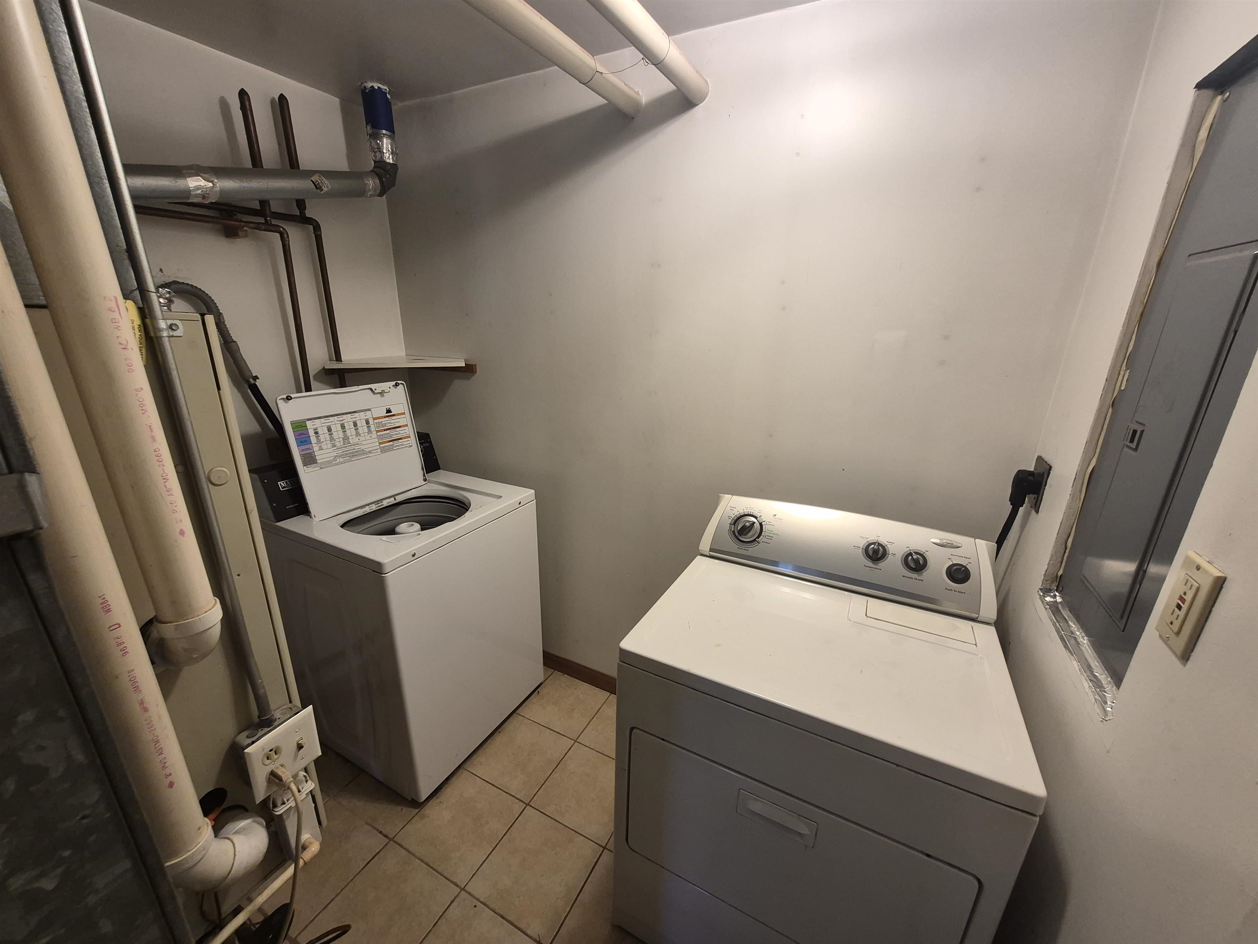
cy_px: 472
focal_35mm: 13
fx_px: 472
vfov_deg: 89.9
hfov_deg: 106.2
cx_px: 629
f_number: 2.2
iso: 160
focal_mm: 1.74
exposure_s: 1/60
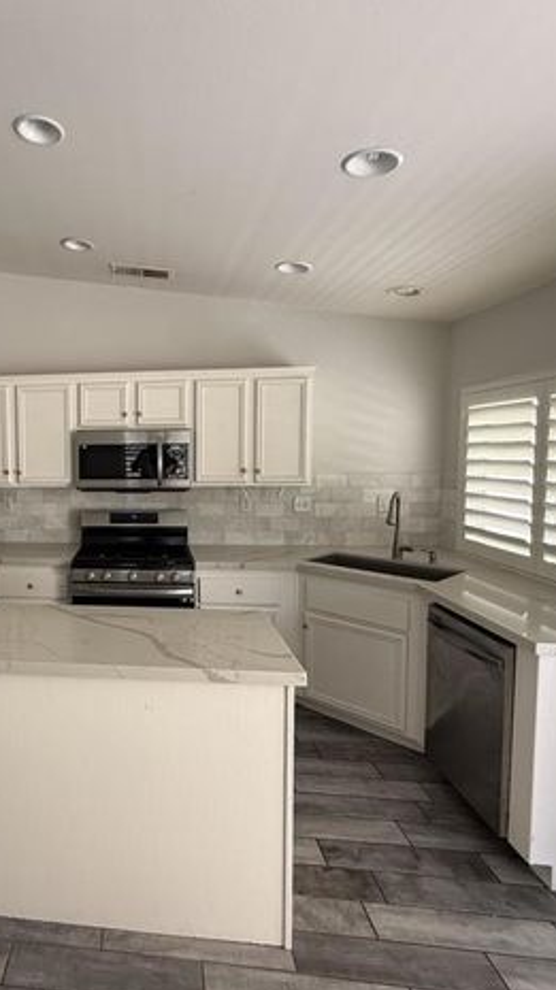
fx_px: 551
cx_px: 77
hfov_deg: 48.9
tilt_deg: -4.1
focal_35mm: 21
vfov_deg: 83.9
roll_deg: +1.0
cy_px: 492
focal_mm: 2.22
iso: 125
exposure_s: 1/99
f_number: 2.2
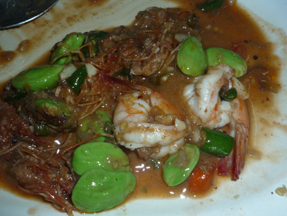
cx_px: 144
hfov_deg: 50.1
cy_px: 108
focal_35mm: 37
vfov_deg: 38.7
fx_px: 307
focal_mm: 4.4
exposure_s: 1/30
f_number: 4
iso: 100
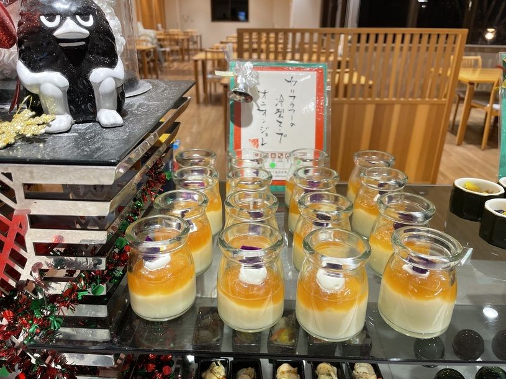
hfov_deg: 67.3
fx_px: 380
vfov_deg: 53.1
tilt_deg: -23.5
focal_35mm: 26
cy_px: 190
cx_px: 253
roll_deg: -0.4
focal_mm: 4.2
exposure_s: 1/100
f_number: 1.6
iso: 125
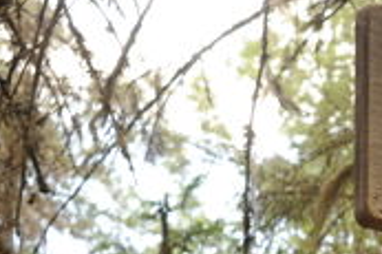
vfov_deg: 8.4
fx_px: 1717
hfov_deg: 11.0
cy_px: 241
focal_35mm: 162
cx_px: 868
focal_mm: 35
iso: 400
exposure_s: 1/40
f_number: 9
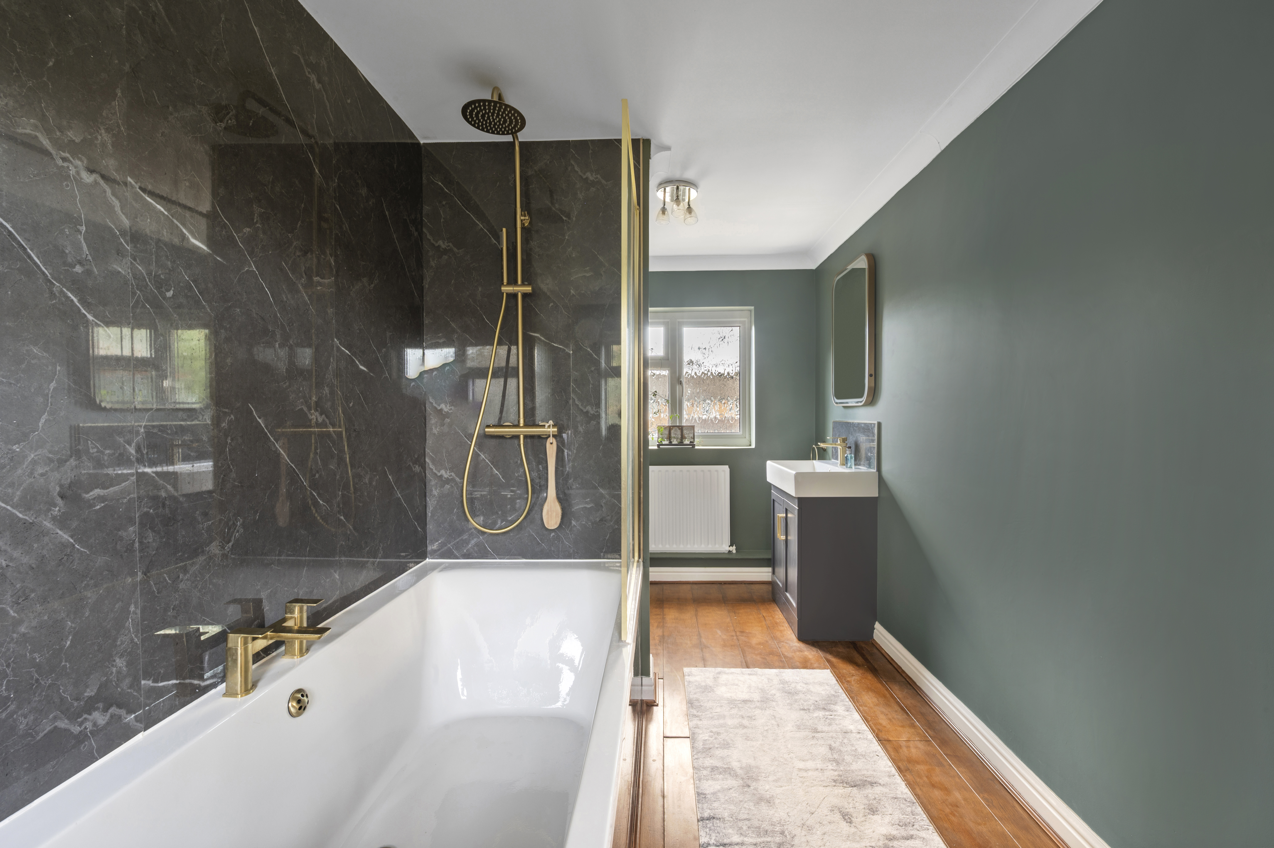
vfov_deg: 77.2
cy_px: 424
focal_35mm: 15
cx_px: 637
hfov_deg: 100.4
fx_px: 530
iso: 200
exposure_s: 10
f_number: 16
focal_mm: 15
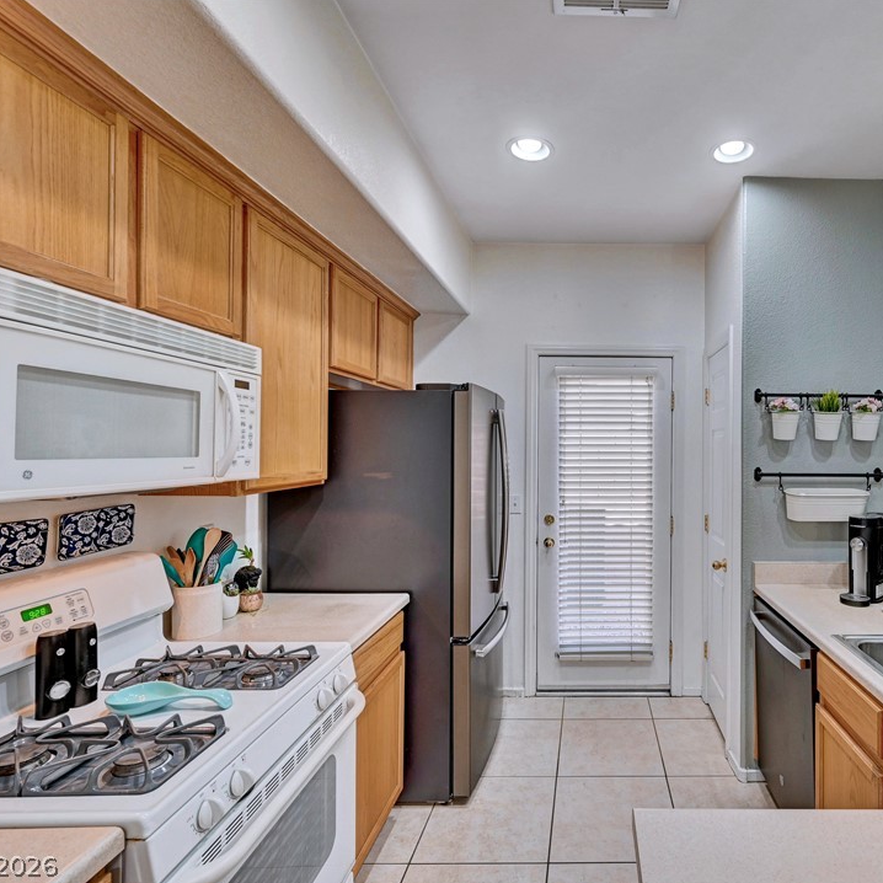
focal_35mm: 18
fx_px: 519
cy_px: 441
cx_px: 596
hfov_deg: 77.9
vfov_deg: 80.7
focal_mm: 14
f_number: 8
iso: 800
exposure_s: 1/15
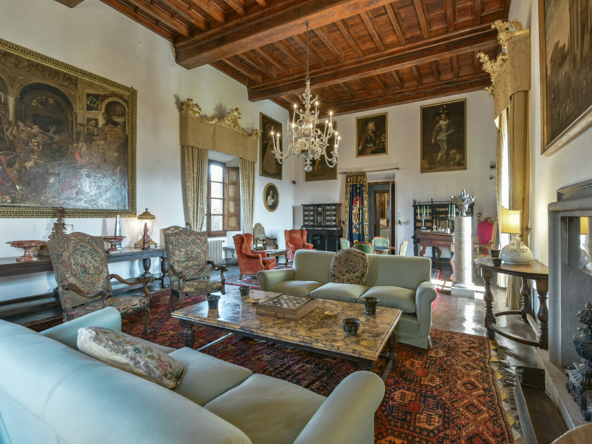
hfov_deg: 94.2
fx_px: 274
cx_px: 328
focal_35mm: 16
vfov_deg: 78.1
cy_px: 215
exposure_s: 1/2
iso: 100
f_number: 8
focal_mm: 14
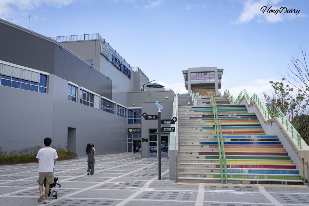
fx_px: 283
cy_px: 103
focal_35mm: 33
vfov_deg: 40.0
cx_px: 154
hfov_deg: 57.2
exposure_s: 1/125
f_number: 10
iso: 100
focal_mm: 33
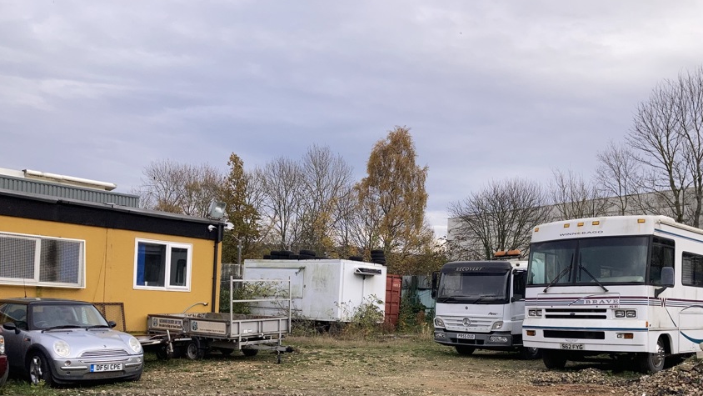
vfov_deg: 31.3
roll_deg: -2.9
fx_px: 690
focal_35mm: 37
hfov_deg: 53.8
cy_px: 312
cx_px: 396
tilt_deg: +0.5
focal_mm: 3.99
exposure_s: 1/923
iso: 20
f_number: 1.8
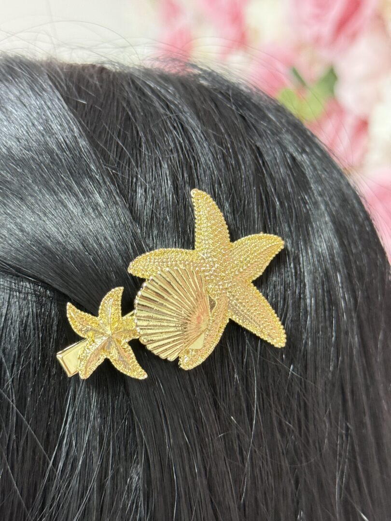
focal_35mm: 48
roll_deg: -3.5
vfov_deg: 39.7
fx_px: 723
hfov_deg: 30.3
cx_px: 196
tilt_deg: -8.2
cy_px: 260
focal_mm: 6.76
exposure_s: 1/33
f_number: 1.78
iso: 250
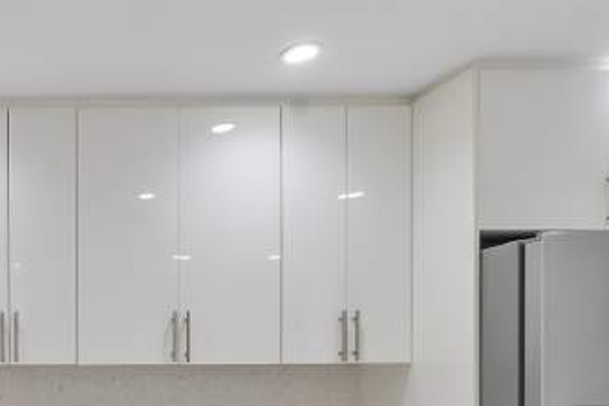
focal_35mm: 36
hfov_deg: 43.7
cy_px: 367
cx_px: -27
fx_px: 609
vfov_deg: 34.7
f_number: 11
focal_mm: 10
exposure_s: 1/10
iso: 160
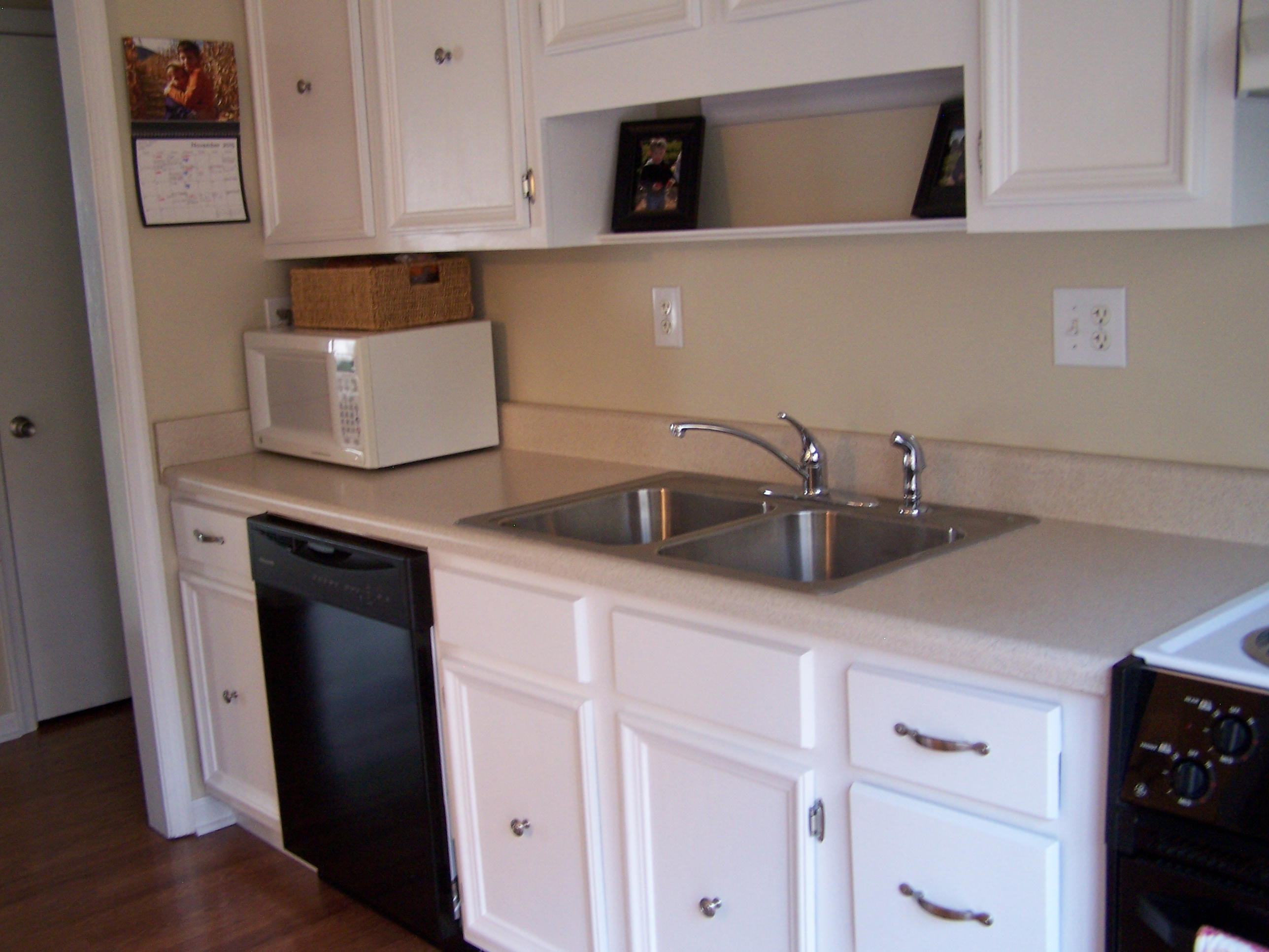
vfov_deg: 37.7
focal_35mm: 38
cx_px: 634
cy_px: 476
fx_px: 1393
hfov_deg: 49.0
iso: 140
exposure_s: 1/10
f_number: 2.8
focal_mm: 6.3
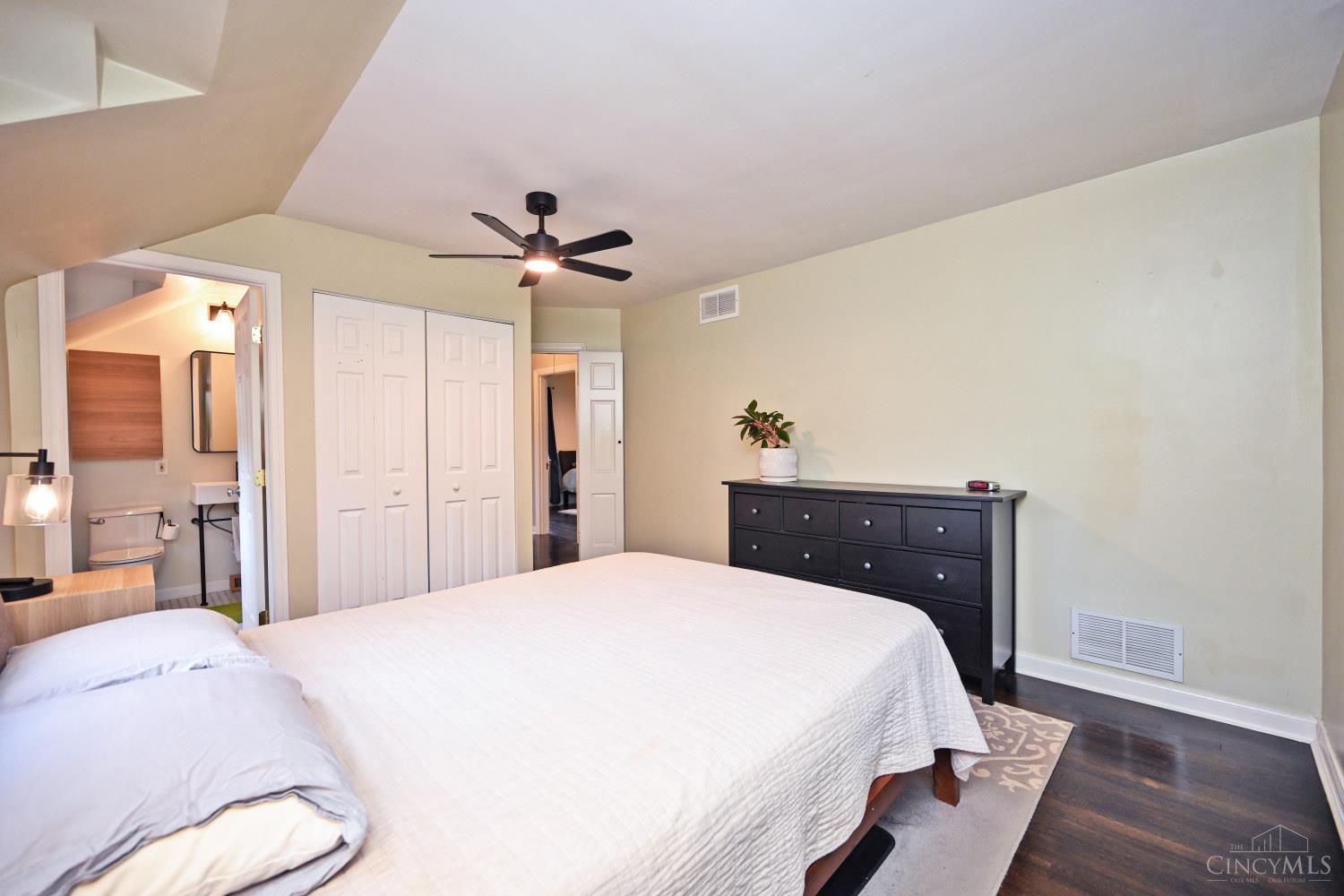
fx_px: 523
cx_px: 672
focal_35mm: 14
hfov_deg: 104.3
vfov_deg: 81.2
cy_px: 448
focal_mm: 14
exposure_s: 1/60
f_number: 4
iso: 640
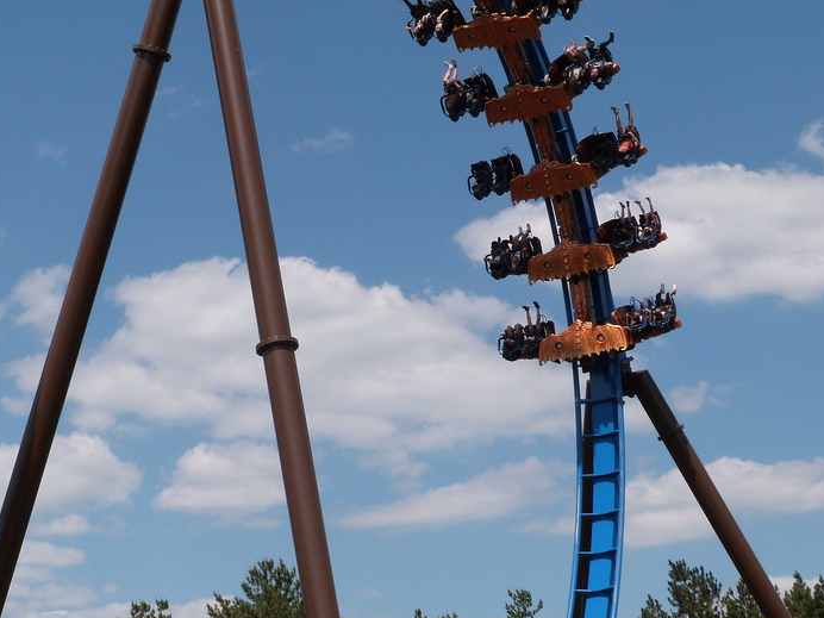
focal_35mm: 78
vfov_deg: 18.9
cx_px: 339
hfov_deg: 25.0
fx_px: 1857
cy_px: 293
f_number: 5.6
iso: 100
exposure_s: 1/640
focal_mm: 9.7
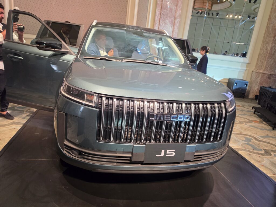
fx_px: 183
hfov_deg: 73.9
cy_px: 104
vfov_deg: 58.9
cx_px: 138
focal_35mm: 23
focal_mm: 6.5
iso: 400
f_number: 1.4
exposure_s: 1/120
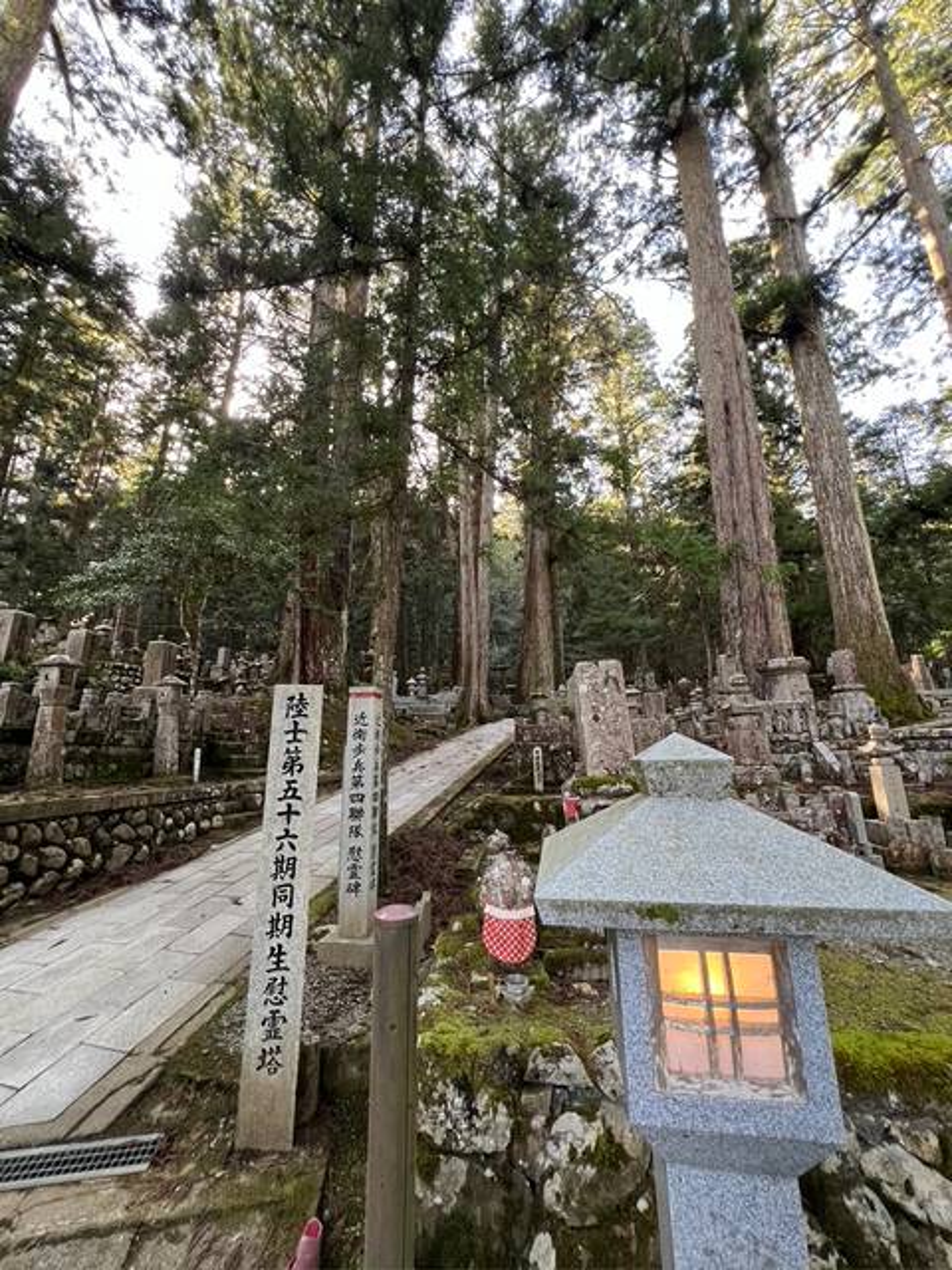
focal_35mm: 13
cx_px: 476
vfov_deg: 106.2
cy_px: 635
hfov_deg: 89.9
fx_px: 477
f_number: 1.8
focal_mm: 1.57
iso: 250
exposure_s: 1/97
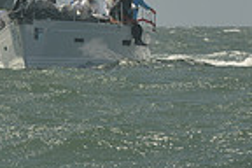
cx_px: -6
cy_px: -326
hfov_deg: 2.6
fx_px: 5642
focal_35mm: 806
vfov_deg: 1.7
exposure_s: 1/1250
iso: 280
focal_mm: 200
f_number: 9
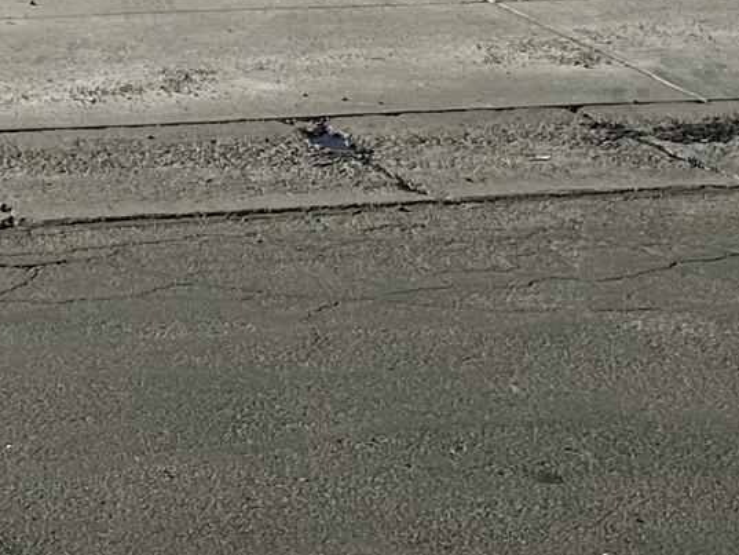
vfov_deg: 10.9
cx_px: -248
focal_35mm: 134
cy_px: -67
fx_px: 2861
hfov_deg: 14.1
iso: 80
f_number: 1.78
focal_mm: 6.86
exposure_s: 1/5000
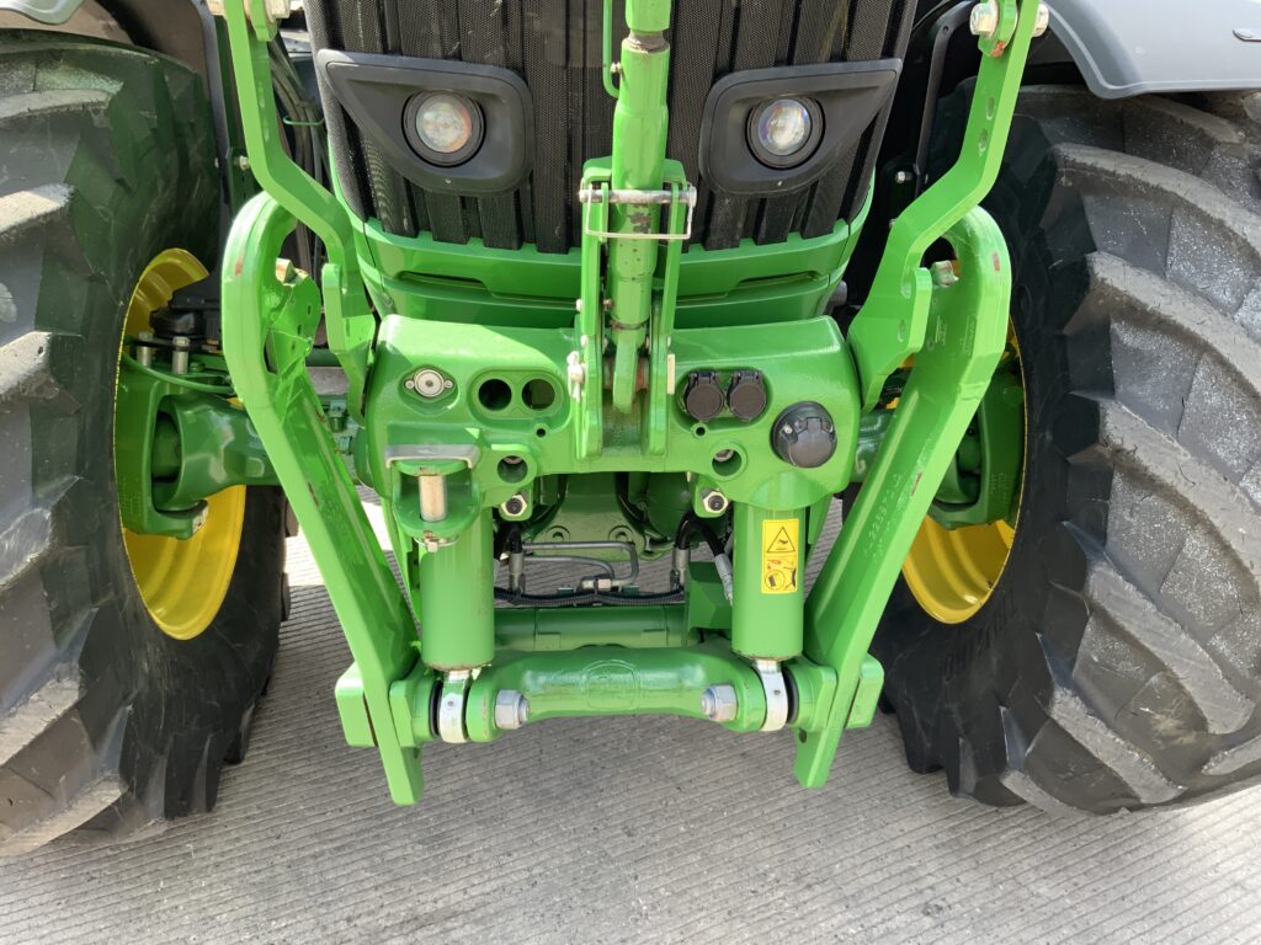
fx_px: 1056
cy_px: 472
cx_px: 630
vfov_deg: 48.2
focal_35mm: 29
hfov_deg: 61.7
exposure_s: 1/138
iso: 16
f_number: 1.8
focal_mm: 3
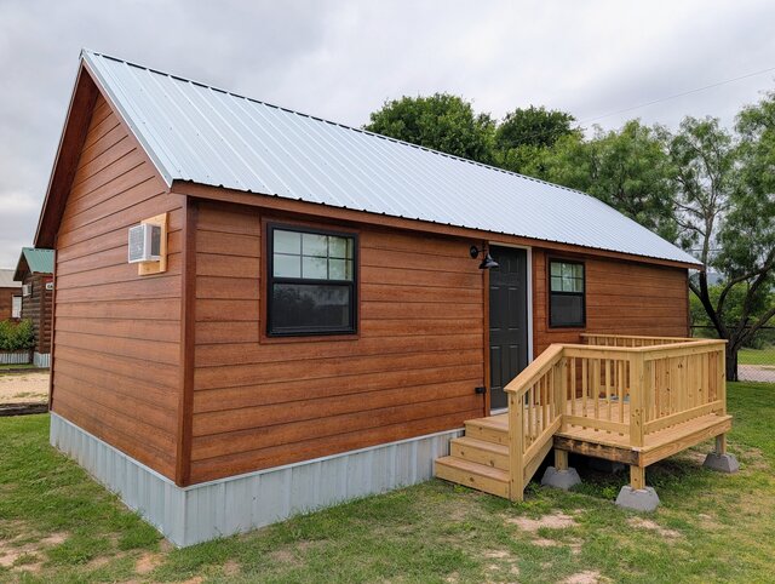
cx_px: 388
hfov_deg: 71.5
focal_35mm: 24
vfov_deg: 56.9
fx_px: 538
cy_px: 292
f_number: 1.68
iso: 20
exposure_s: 1/1314
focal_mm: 6.9
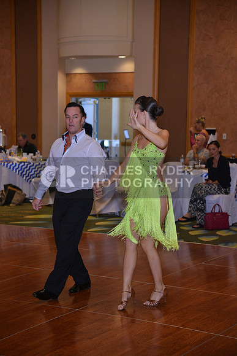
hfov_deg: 17.5
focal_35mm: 78
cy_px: 178
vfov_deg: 26.0
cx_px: 118
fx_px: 770
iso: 1000
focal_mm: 78
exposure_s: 1/250
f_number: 4
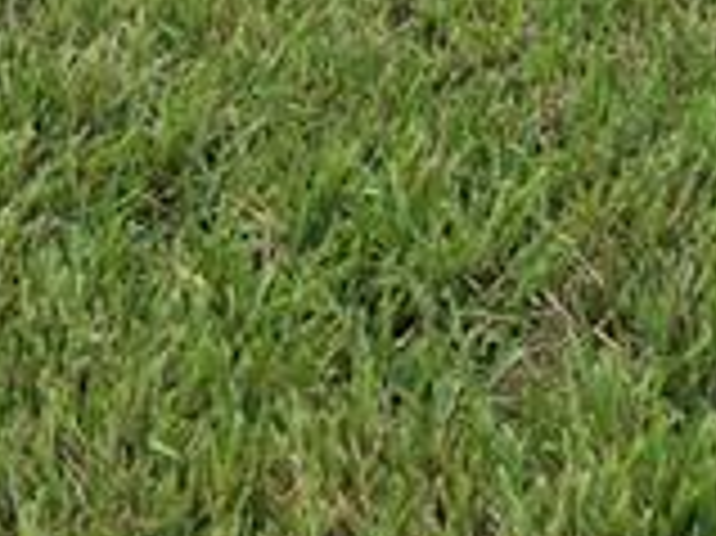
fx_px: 3059
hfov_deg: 13.2
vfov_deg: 8.5
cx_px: 666
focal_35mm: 148
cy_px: -1054
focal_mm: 6.3
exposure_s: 1/5447
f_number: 1.7
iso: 80
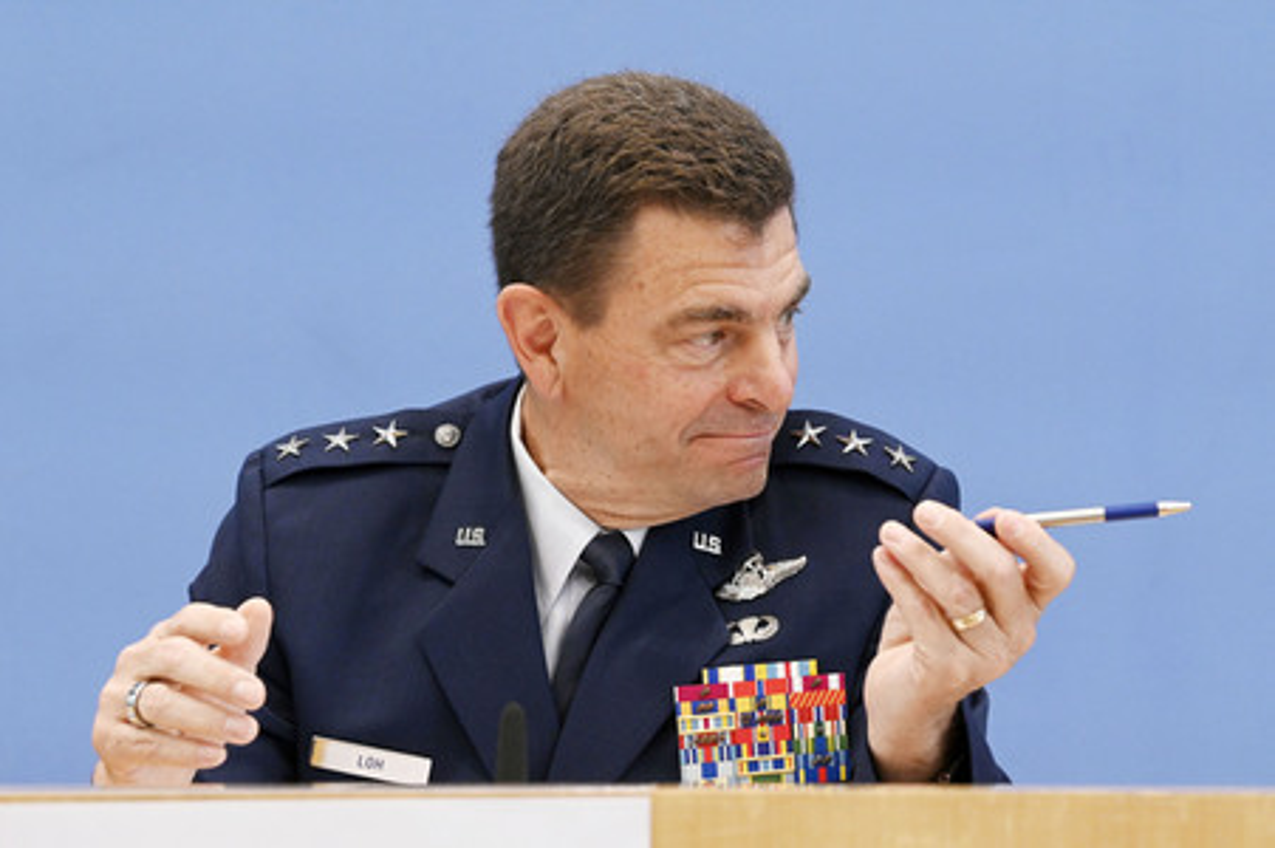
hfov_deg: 22.2
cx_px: 638
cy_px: 424
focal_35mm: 92
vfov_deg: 14.8
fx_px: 3256
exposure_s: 1/500
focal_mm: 92
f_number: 7.1
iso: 4000
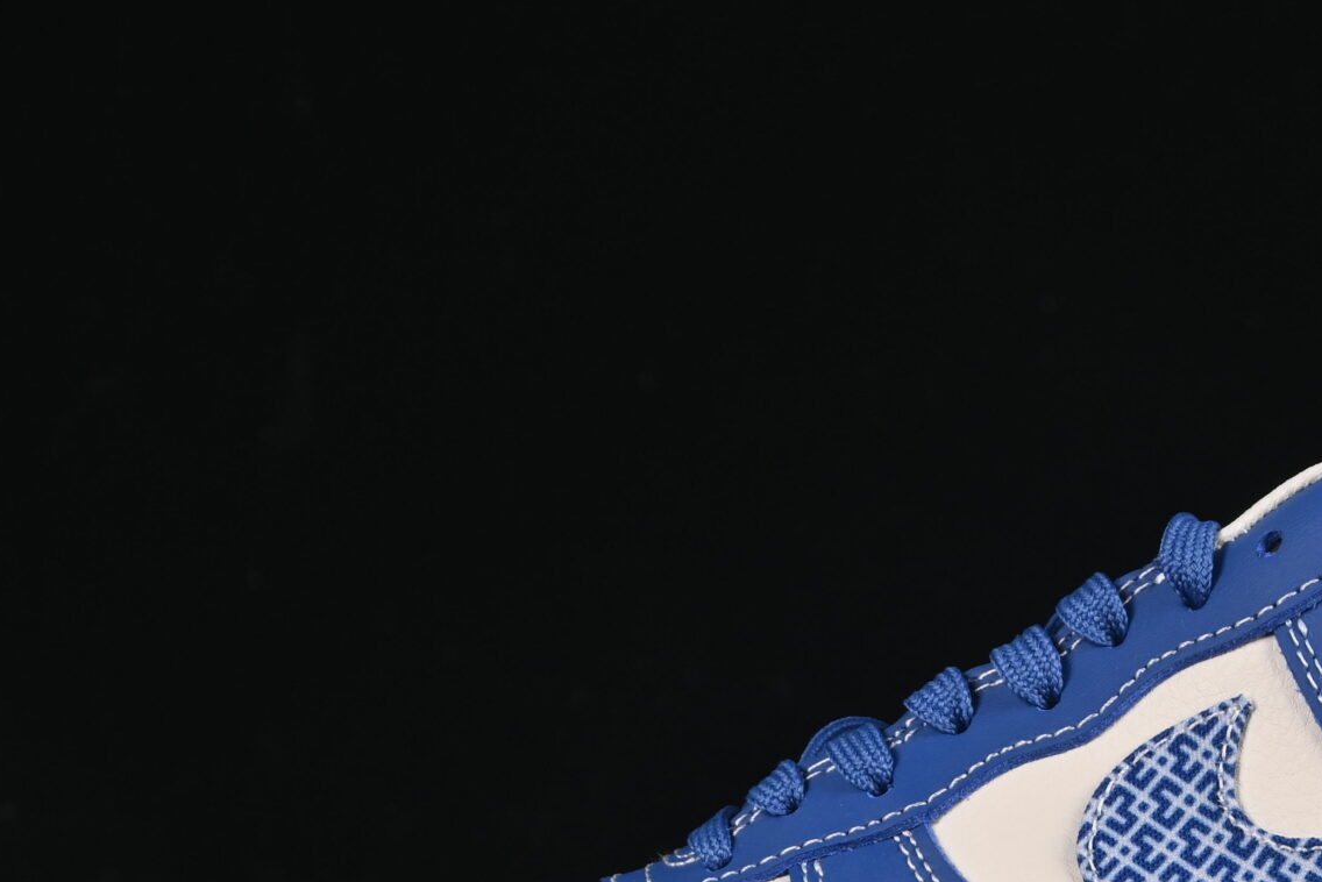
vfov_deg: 8.1
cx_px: 1157
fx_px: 6207
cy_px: 759
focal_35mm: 169
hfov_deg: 12.1
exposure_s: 1/80
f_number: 8
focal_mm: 50
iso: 160
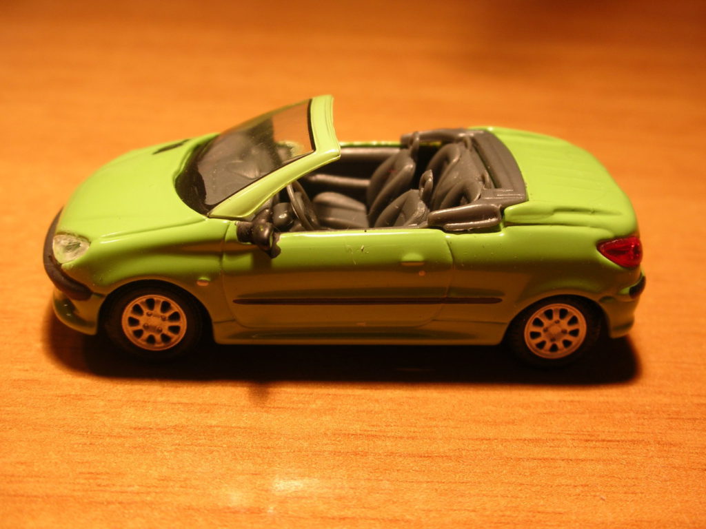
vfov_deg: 27.5
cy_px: 264
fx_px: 1081
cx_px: 353
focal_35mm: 53
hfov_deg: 36.2
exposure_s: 1/4.6
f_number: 3.7
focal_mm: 8.8
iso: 50
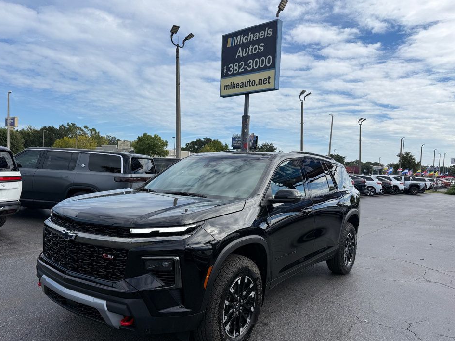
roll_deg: -2.3
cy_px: 183
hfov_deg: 67.3
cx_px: 217
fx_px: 342
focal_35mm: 26
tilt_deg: -1.8
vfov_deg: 53.0
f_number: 1.78
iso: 80
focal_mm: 6.76
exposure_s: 1/5714
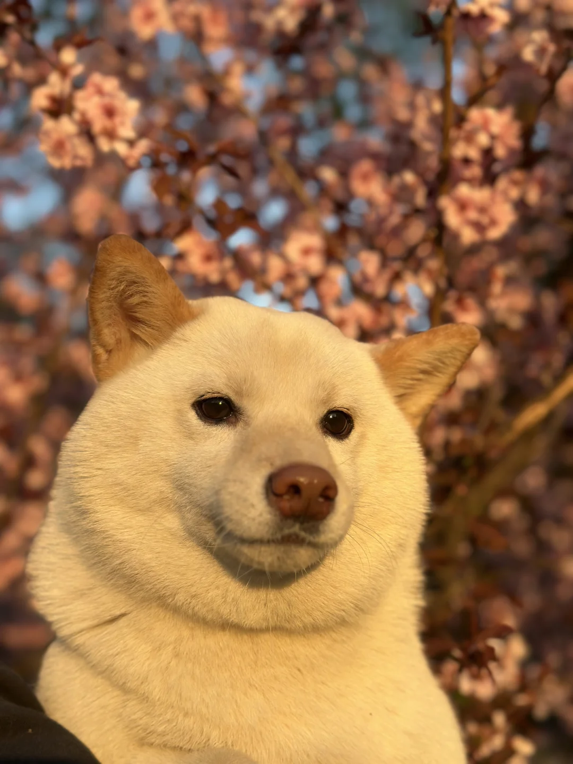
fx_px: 1059
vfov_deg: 39.7
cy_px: 382
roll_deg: -0.6
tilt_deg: +17.2
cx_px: 286
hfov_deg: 30.3
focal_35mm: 48
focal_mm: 6.86
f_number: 1.78
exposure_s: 1/785
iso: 80
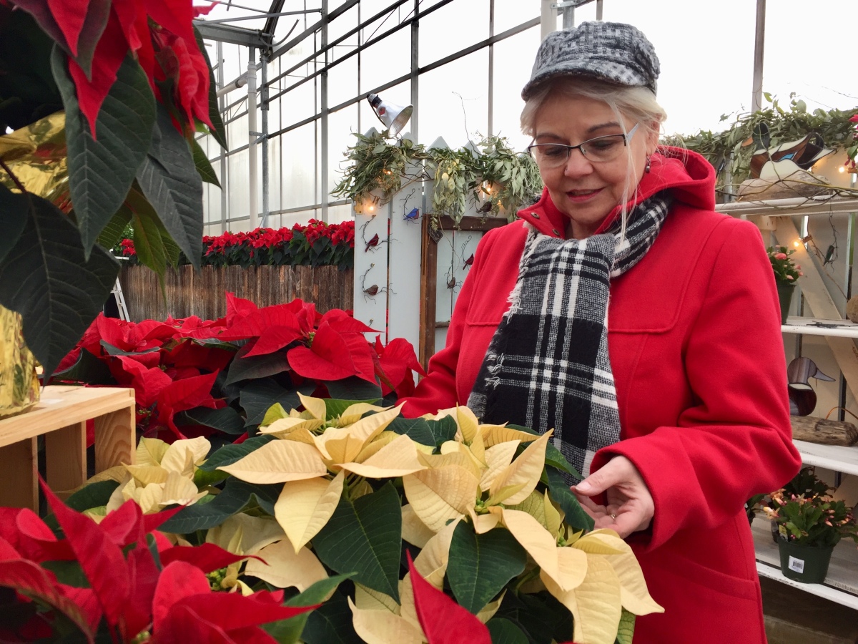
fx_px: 719
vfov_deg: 48.2
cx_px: 429
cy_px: 322
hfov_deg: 61.7
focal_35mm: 29
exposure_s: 1/257
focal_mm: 4.15
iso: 32
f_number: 2.2
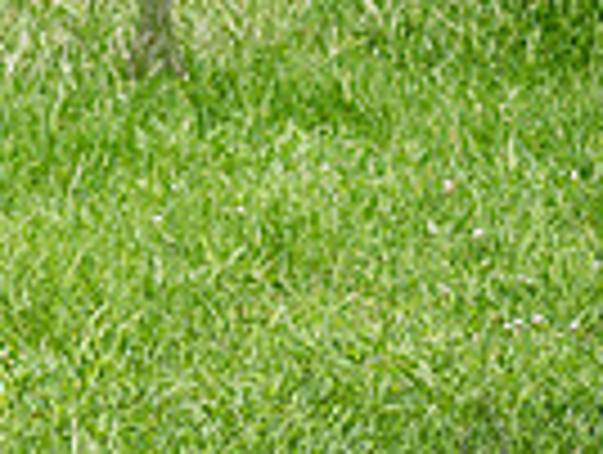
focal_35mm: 457
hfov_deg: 4.2
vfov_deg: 3.3
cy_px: -190
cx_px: -859
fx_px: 7975
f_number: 4
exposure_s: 1/1250
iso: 200
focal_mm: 86
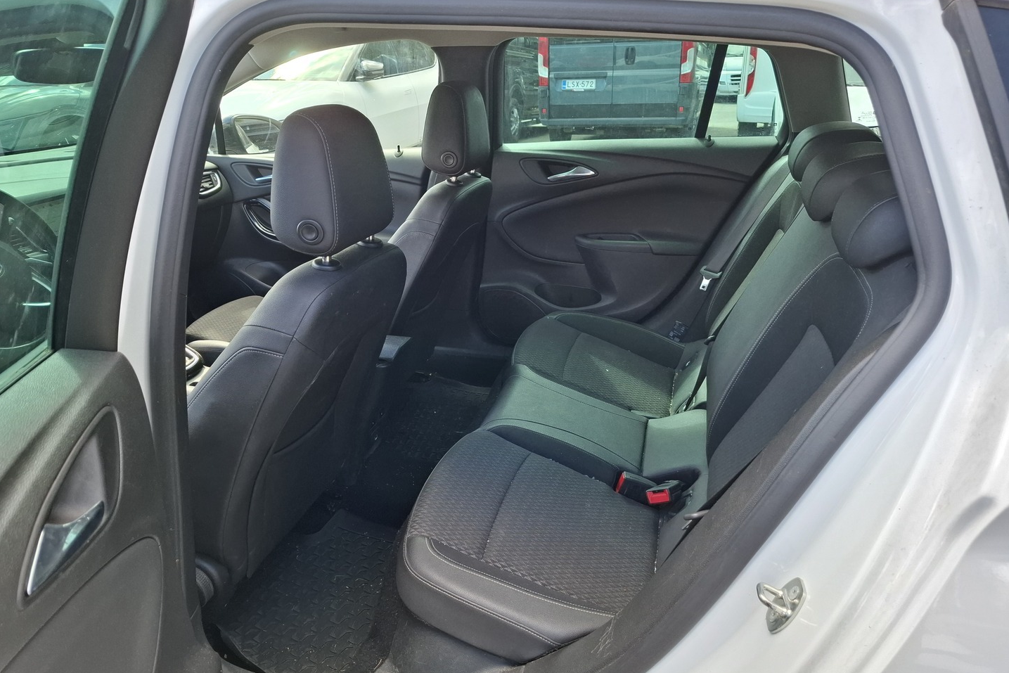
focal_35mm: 24
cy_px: 370
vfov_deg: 53.1
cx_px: 504
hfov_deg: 73.7
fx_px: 673
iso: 50
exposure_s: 1/124
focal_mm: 5.54
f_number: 1.8
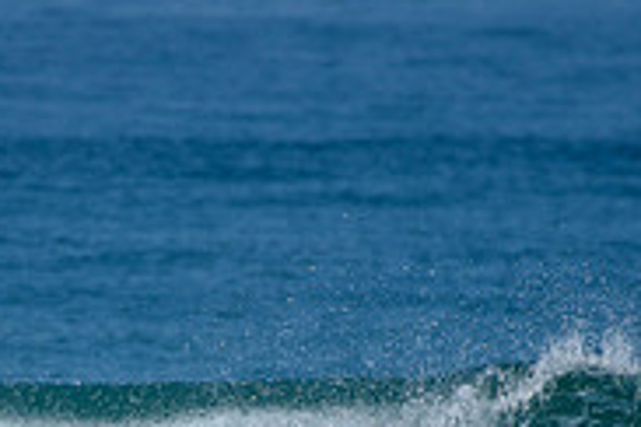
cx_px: 154
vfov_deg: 0.9
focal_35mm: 1588
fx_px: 28273
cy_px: 600
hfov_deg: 1.3
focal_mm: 500
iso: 160
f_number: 5.6
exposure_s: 1/2000
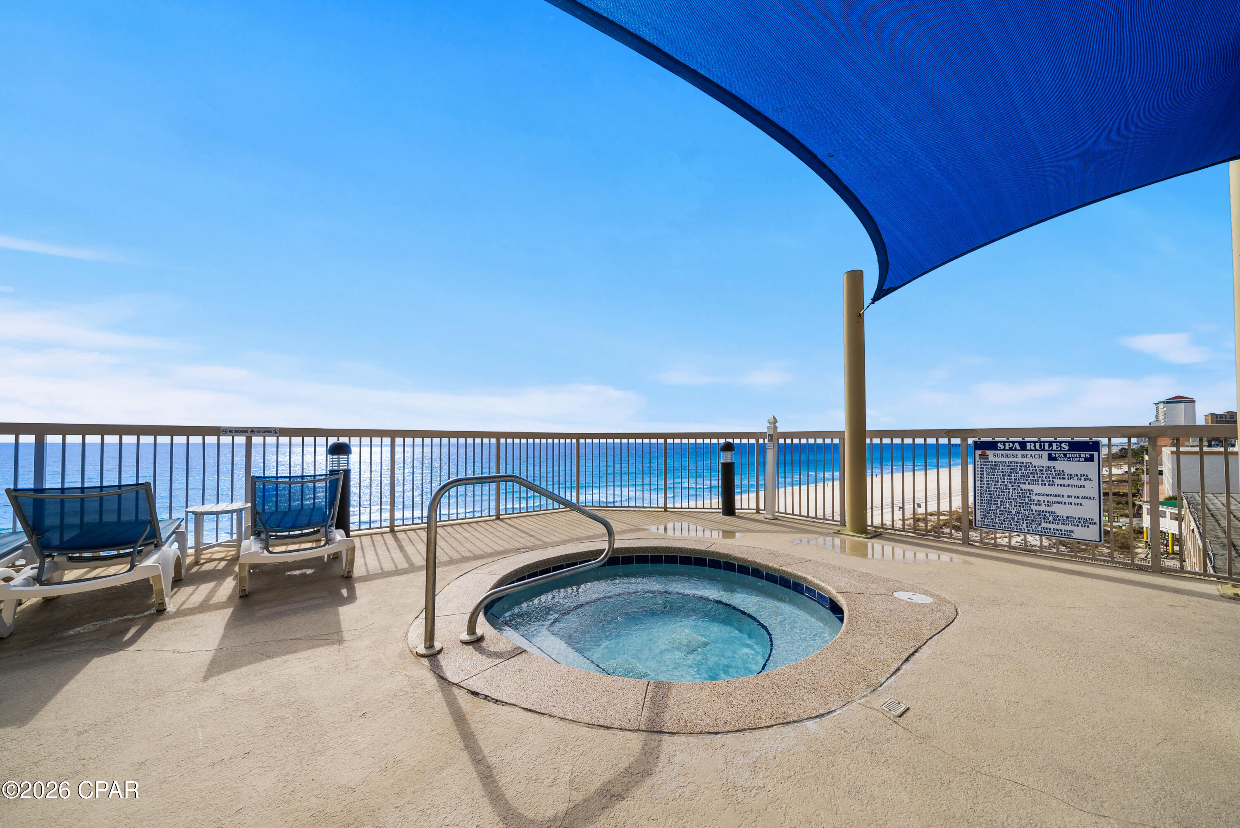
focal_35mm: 12
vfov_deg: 90.1
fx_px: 413
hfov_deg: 112.6
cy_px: 414
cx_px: 620
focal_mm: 12
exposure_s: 1/320
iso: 50
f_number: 7.1
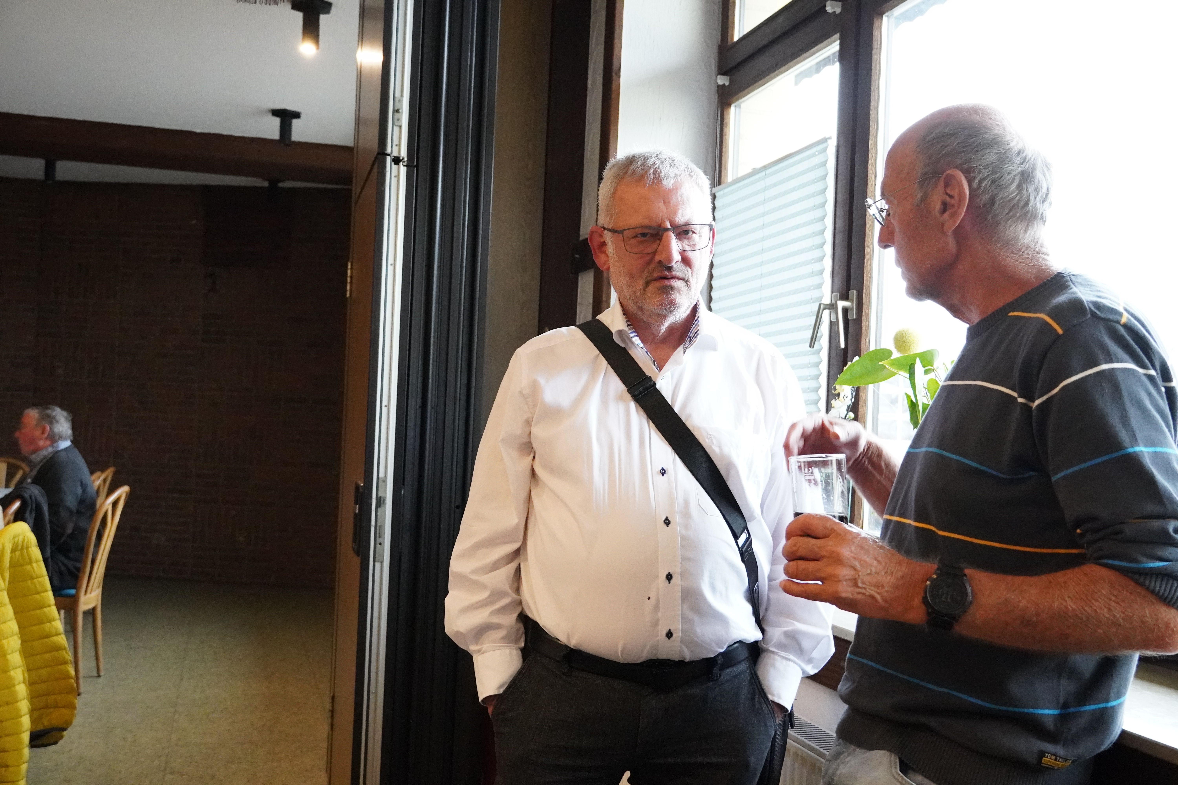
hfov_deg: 49.6
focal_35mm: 39
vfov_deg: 34.2
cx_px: 589
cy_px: 392
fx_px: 1276
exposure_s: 1/160
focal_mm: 26
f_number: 4
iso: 6400
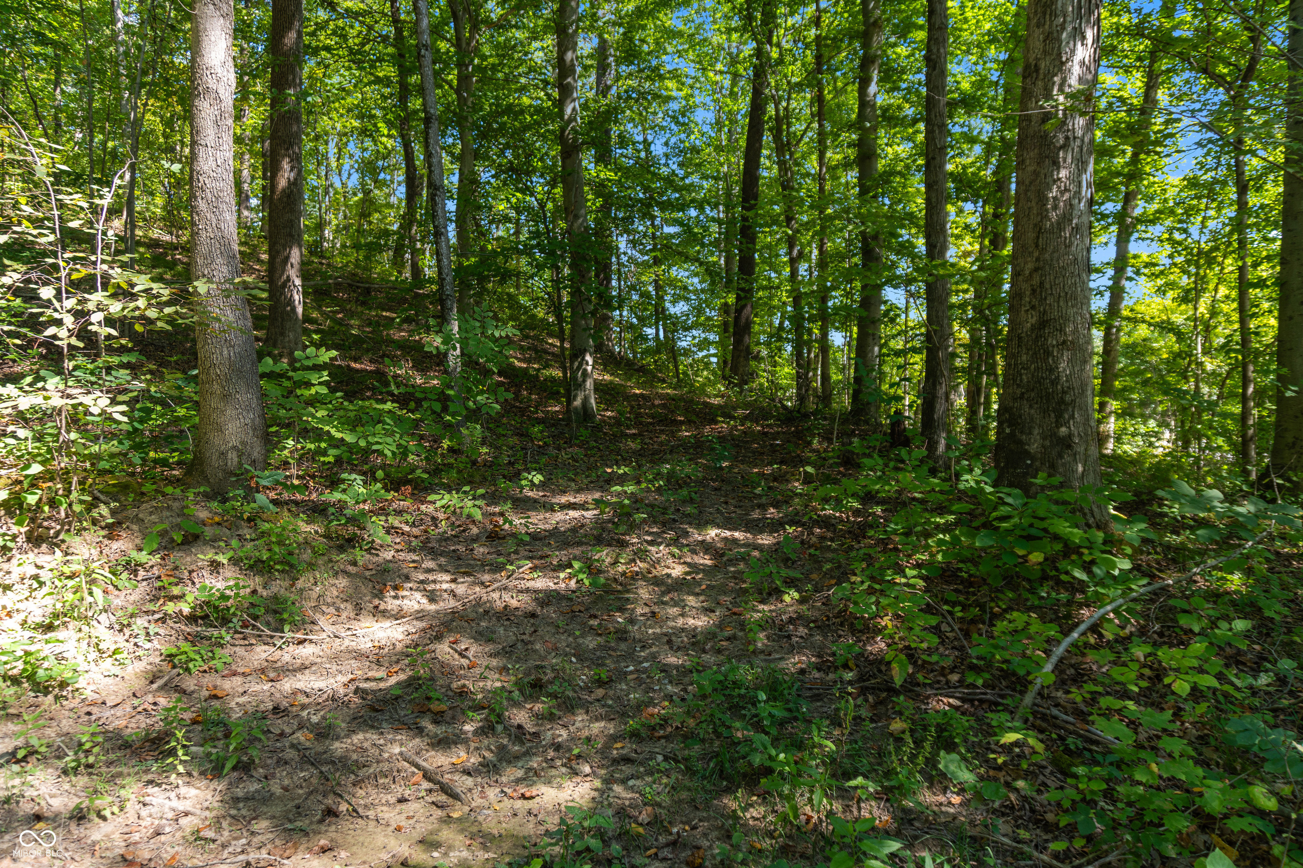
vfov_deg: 53.1
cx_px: 652
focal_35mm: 24
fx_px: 869
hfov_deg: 73.7
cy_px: 434
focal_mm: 16
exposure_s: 1/60
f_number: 4
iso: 100
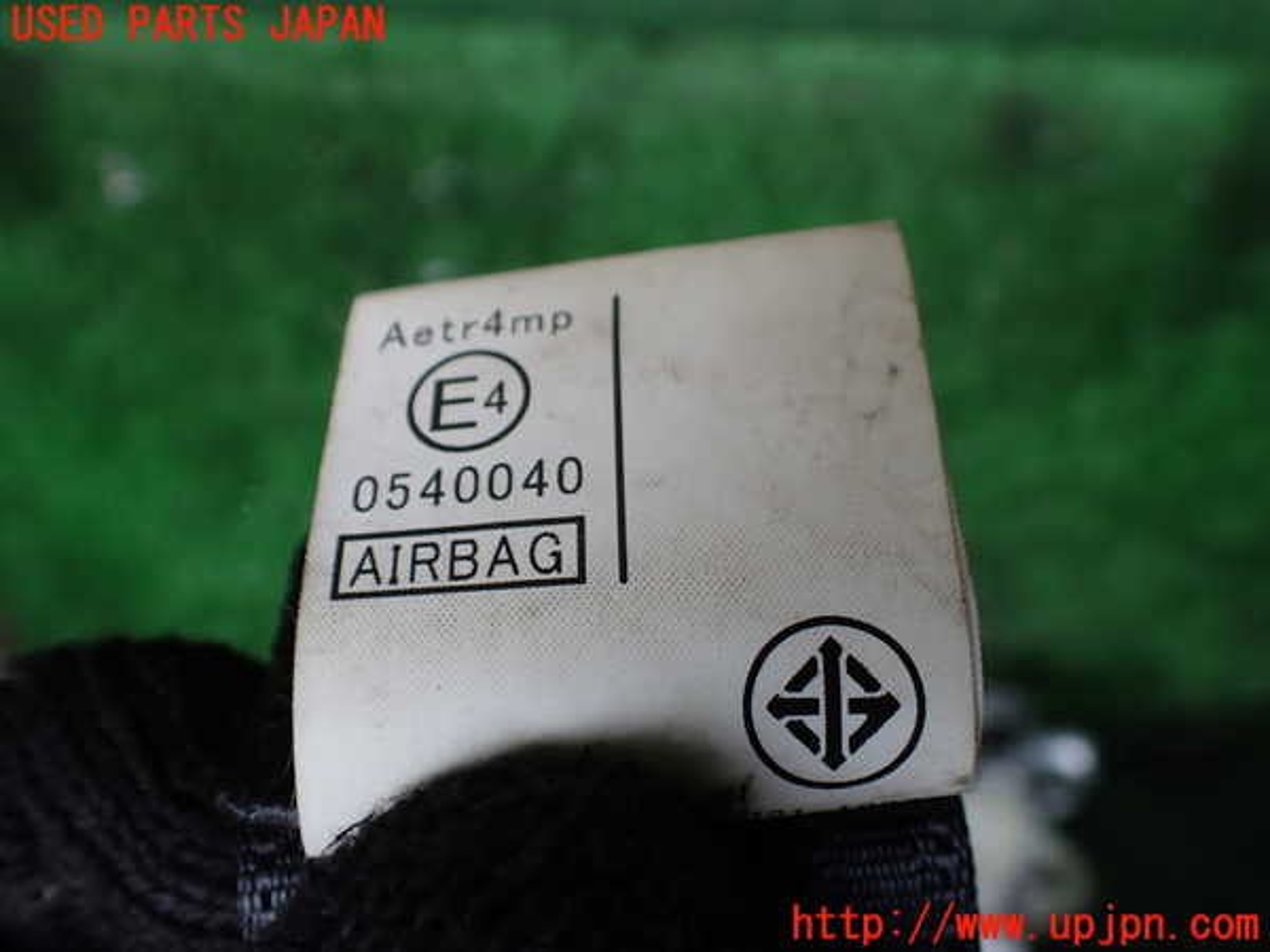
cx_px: 635
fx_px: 1101
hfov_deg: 60.0
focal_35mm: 30
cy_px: 476
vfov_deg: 46.8
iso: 100
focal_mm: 5.4
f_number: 2.3
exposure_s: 1/160
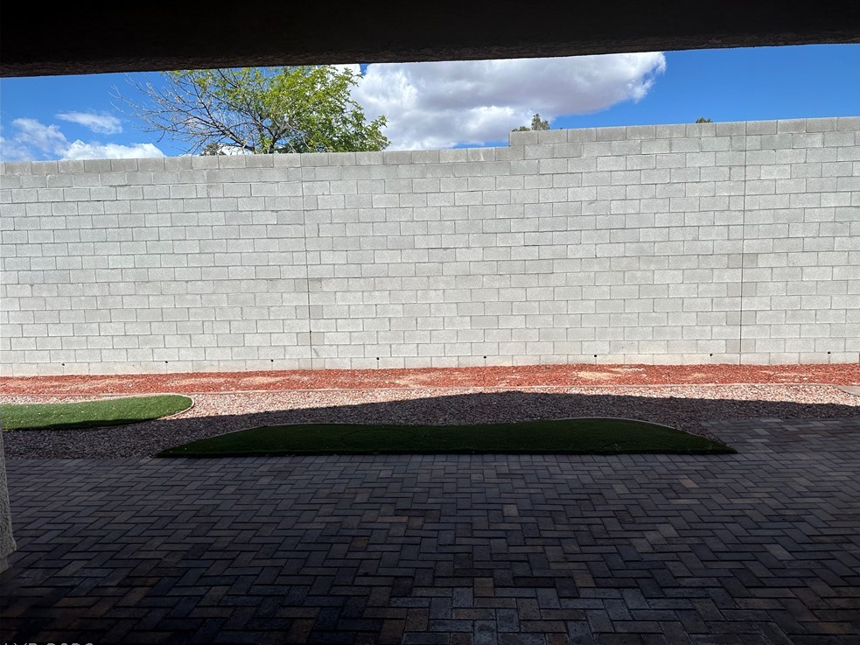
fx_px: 621
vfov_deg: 54.9
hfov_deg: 69.4
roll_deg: +0.8
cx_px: 447
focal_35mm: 25
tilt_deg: -5.6
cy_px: 329
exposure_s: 1/3861
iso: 80
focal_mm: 6.86
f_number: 1.78
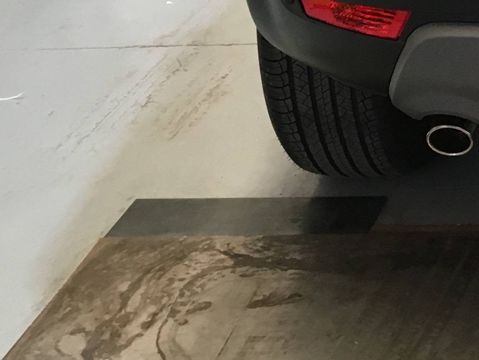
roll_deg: +0.4
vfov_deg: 14.0
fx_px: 1412
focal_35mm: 102
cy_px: -107
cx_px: 792
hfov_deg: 16.8
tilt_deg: -20.7
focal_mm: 4.15
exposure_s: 1/33
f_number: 2.2
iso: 100
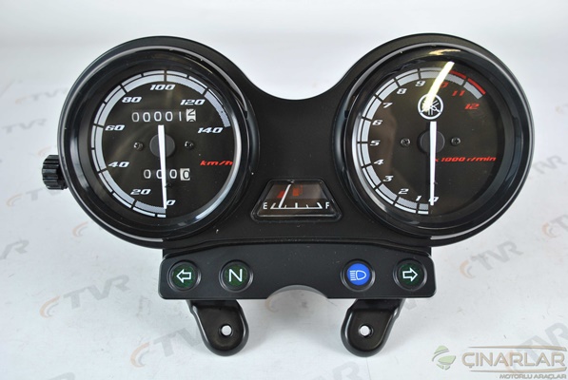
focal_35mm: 36
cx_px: 284
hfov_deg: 53.1
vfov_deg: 37.0
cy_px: 190
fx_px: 569
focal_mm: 24
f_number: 5
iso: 200
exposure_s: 1/13
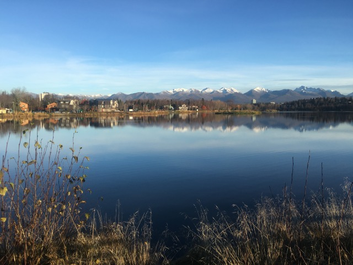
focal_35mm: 29
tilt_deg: -3.3
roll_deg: +0.2
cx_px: 176
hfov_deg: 61.7
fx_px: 296
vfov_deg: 48.2
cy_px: 132
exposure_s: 1/999
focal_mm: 4.15
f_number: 2.2
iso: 25
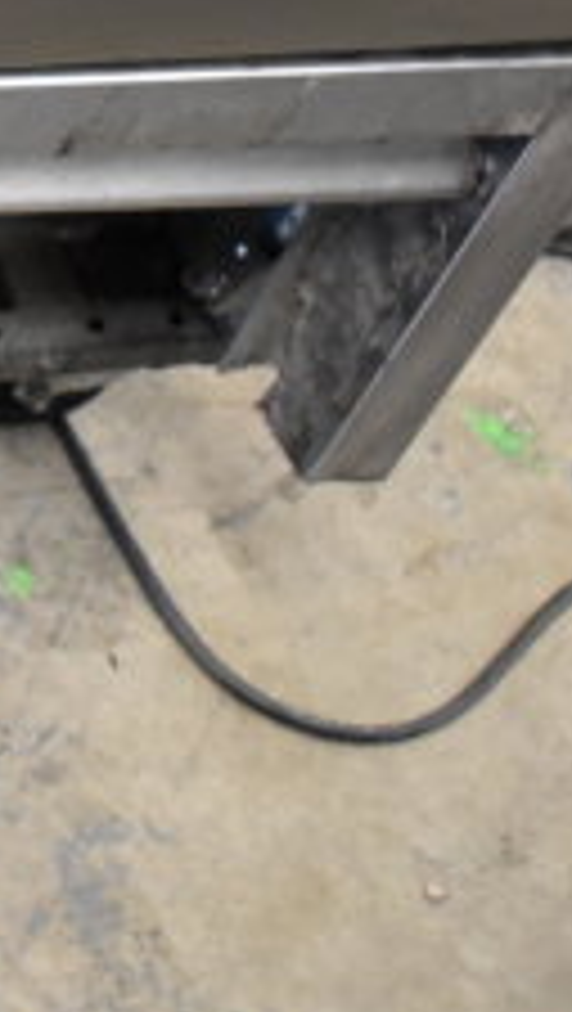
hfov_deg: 11.9
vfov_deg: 23.4
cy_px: 196
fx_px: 2405
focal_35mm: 89
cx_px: -613
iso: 1800
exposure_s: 1/30
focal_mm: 21
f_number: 3.8
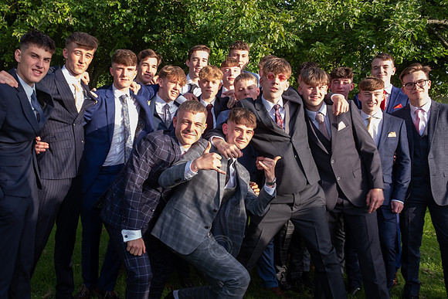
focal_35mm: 35
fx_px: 434
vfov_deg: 38.0
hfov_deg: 54.1
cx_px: 175
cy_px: 161
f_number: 8
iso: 100
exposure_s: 1/30
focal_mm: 18
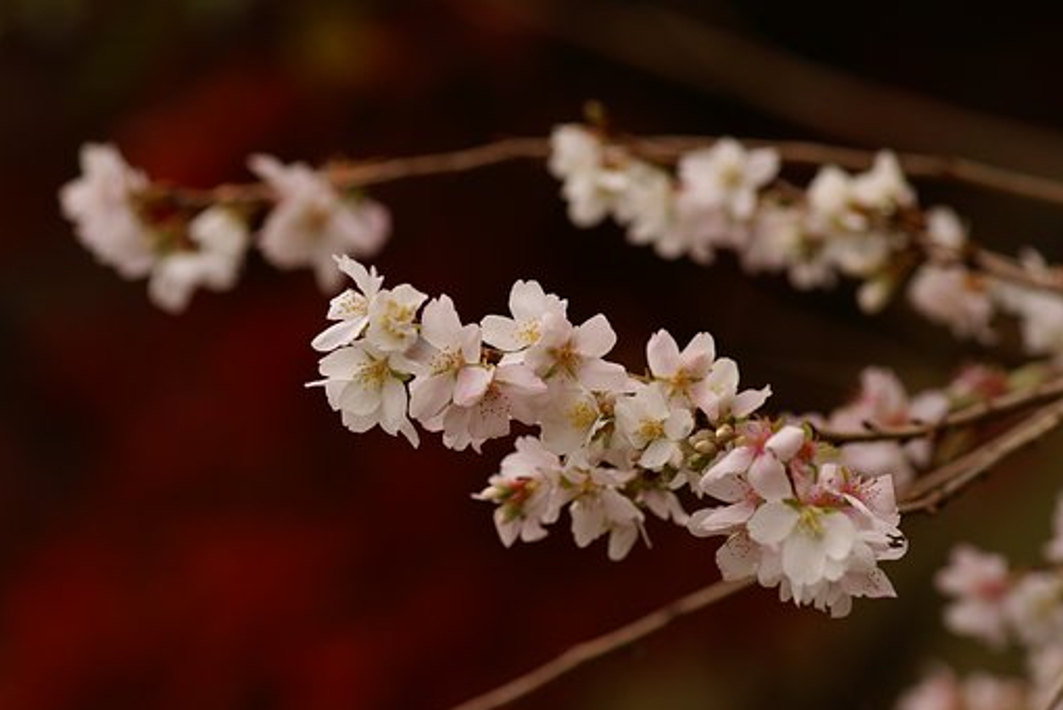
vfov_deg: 9.1
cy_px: 356
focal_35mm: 151
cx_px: 530
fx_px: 4461
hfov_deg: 13.6
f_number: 4.5
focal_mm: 100
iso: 100
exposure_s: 1/320
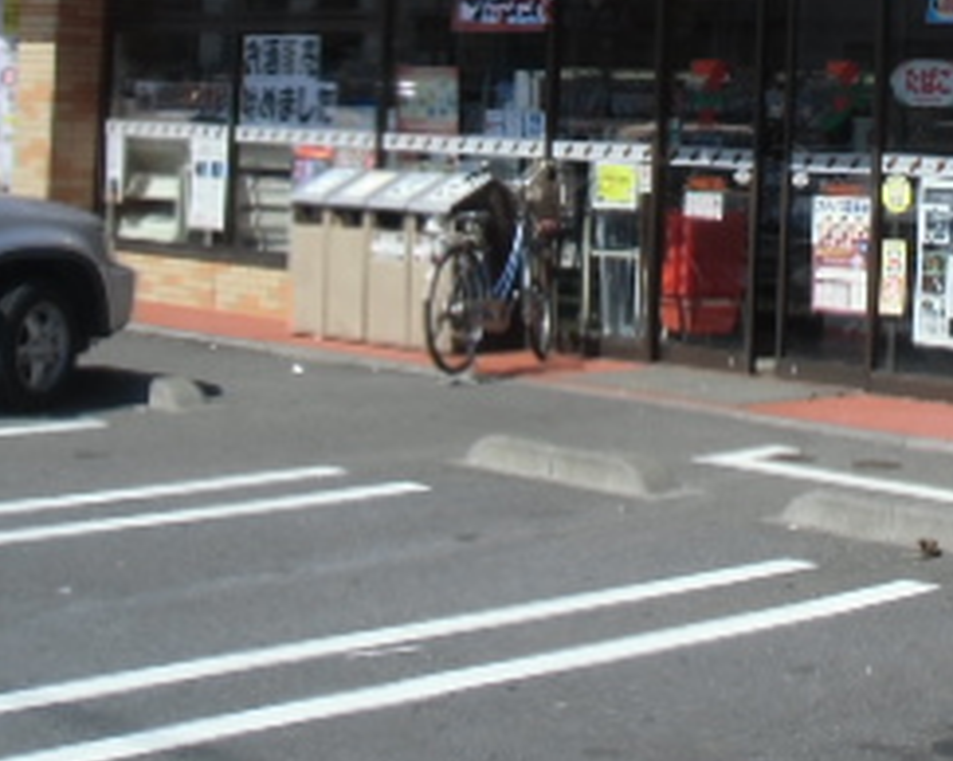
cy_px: 27
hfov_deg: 21.9
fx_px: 2396
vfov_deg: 17.7
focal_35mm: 85
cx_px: 875
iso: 64
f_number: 3.7
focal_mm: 5.93
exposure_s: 1/640
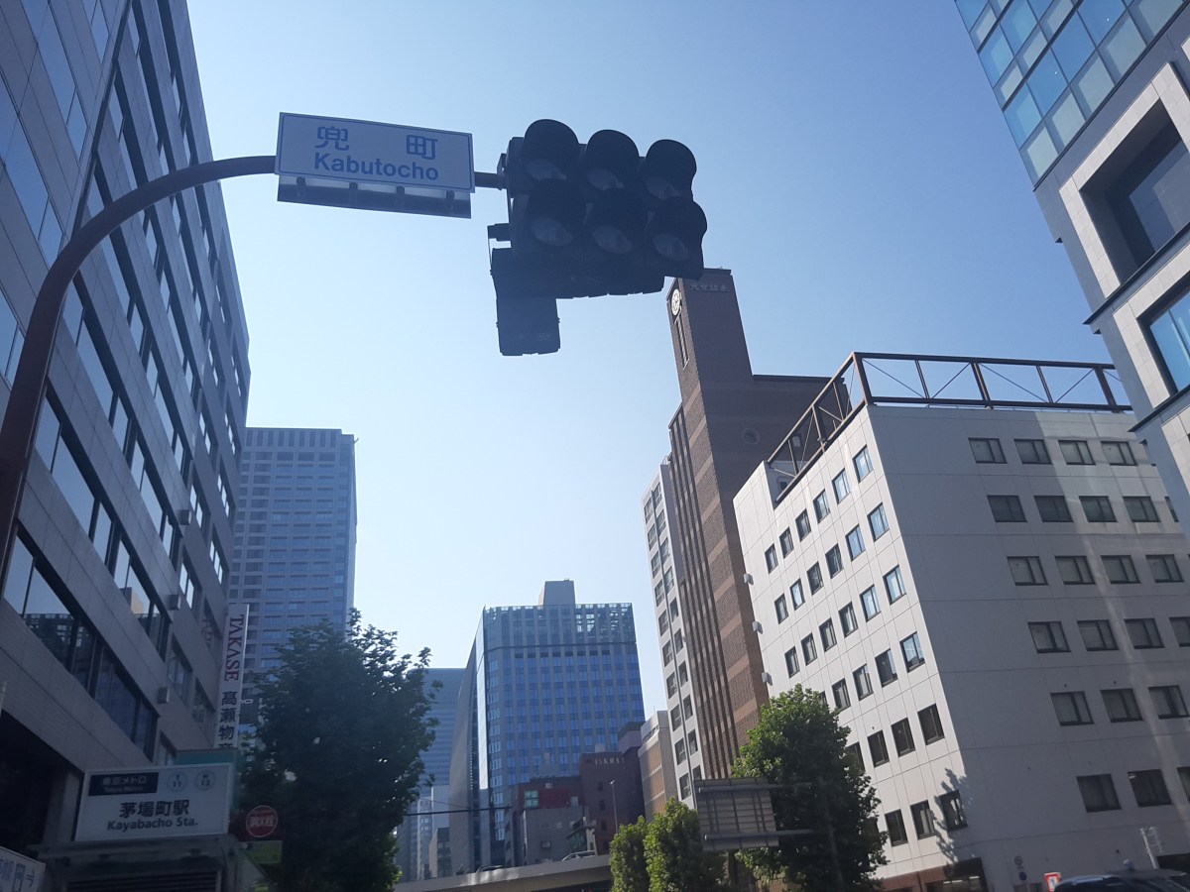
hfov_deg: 67.3
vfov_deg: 53.1
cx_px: 595
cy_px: 446
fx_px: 894
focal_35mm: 26
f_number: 1.7
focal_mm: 3.93
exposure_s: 1/3891
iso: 40
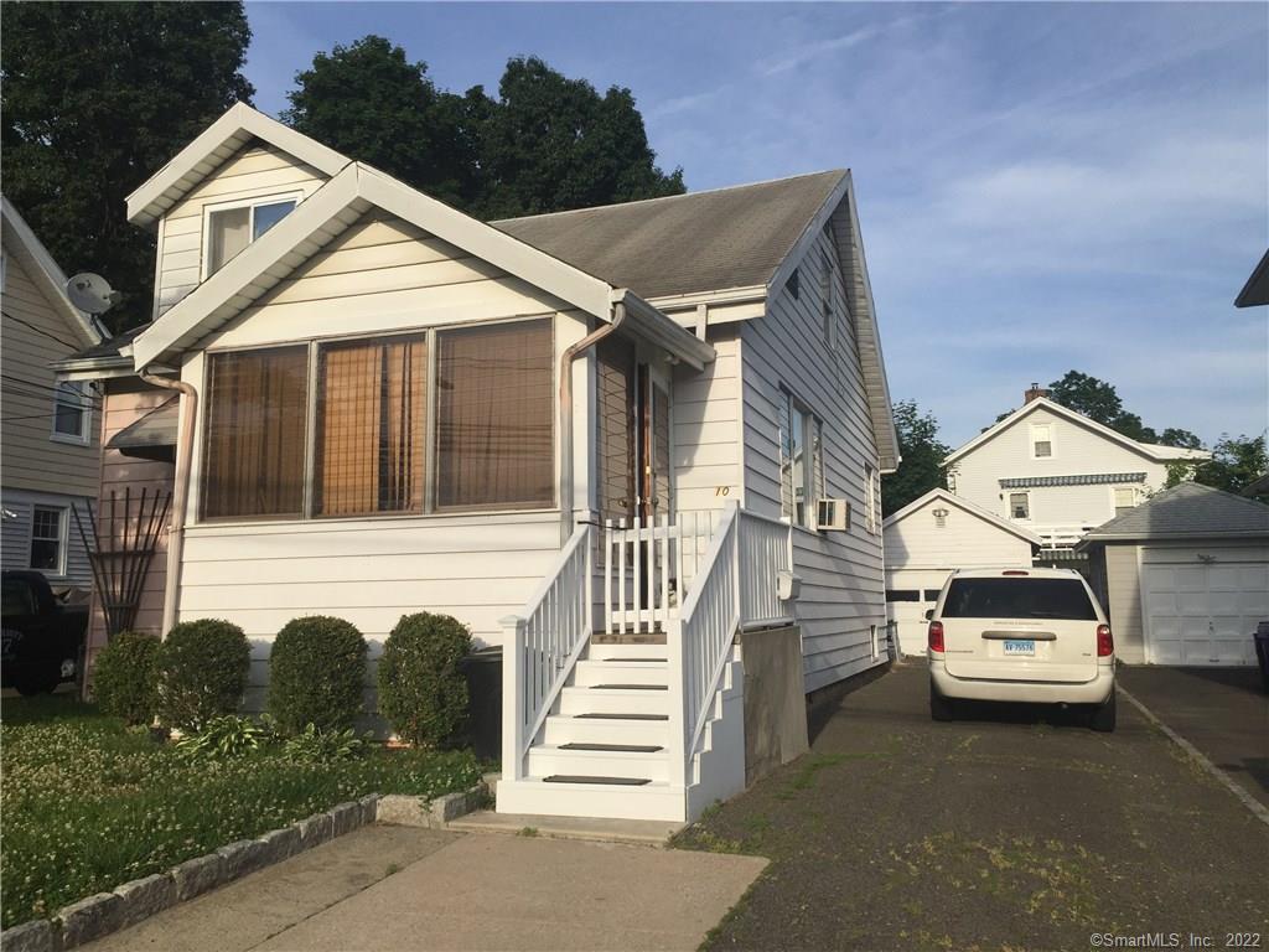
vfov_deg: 48.2
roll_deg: +0.5
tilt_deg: +7.7
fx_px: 1063
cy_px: 476
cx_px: 634
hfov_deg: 61.7
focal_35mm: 29
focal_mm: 4.15
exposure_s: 1/2198
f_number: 2.2
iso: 32
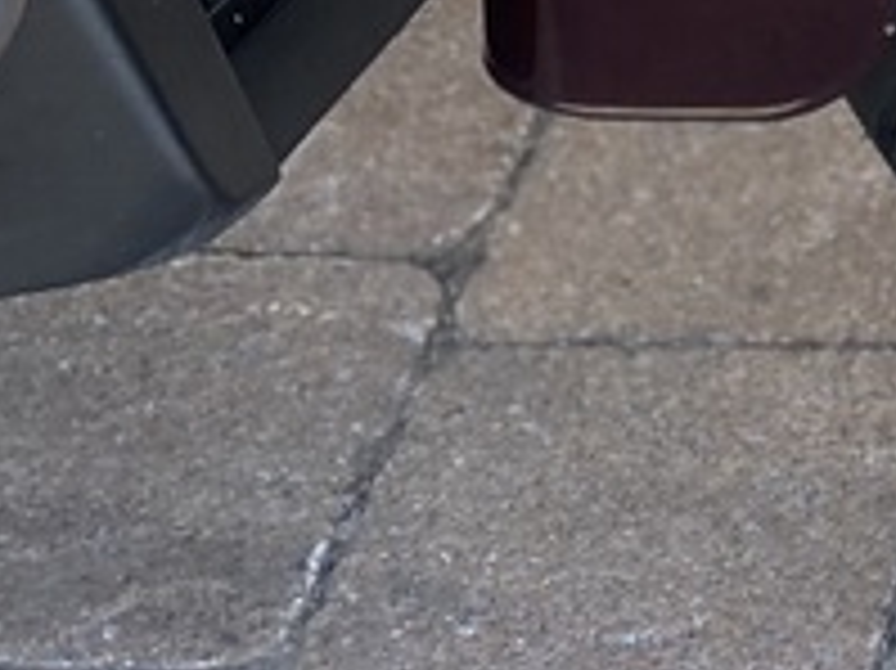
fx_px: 3466
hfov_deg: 13.2
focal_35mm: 134
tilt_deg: -19.6
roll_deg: -0.2
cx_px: 1630
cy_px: -1021
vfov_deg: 9.6
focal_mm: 4.25
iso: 32
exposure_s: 1/206
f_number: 1.8
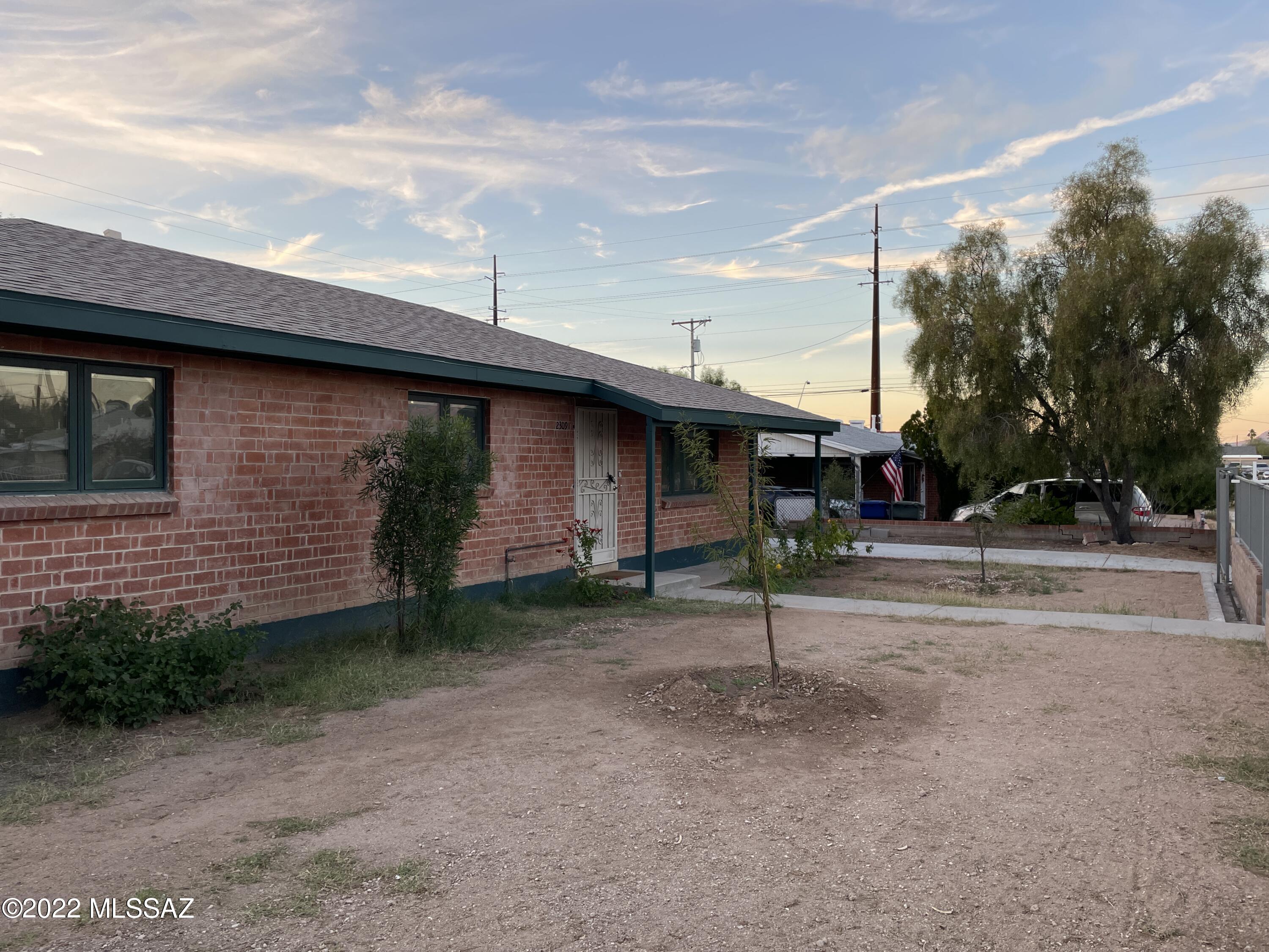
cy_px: 476
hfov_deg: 67.3
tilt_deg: -0.6
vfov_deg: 53.1
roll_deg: +0.5
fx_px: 953
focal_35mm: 26
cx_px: 634
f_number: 1.6
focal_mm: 4.2
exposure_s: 1/193
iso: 32
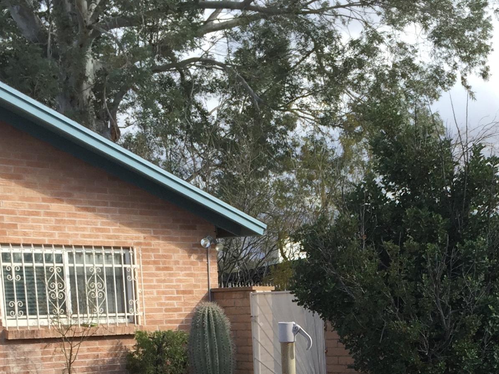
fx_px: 1052
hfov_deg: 26.3
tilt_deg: -8.9
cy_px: 469
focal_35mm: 73
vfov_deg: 18.9
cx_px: 373
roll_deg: +1.1
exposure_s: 1/694
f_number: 2.2
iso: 32
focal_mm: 4.15
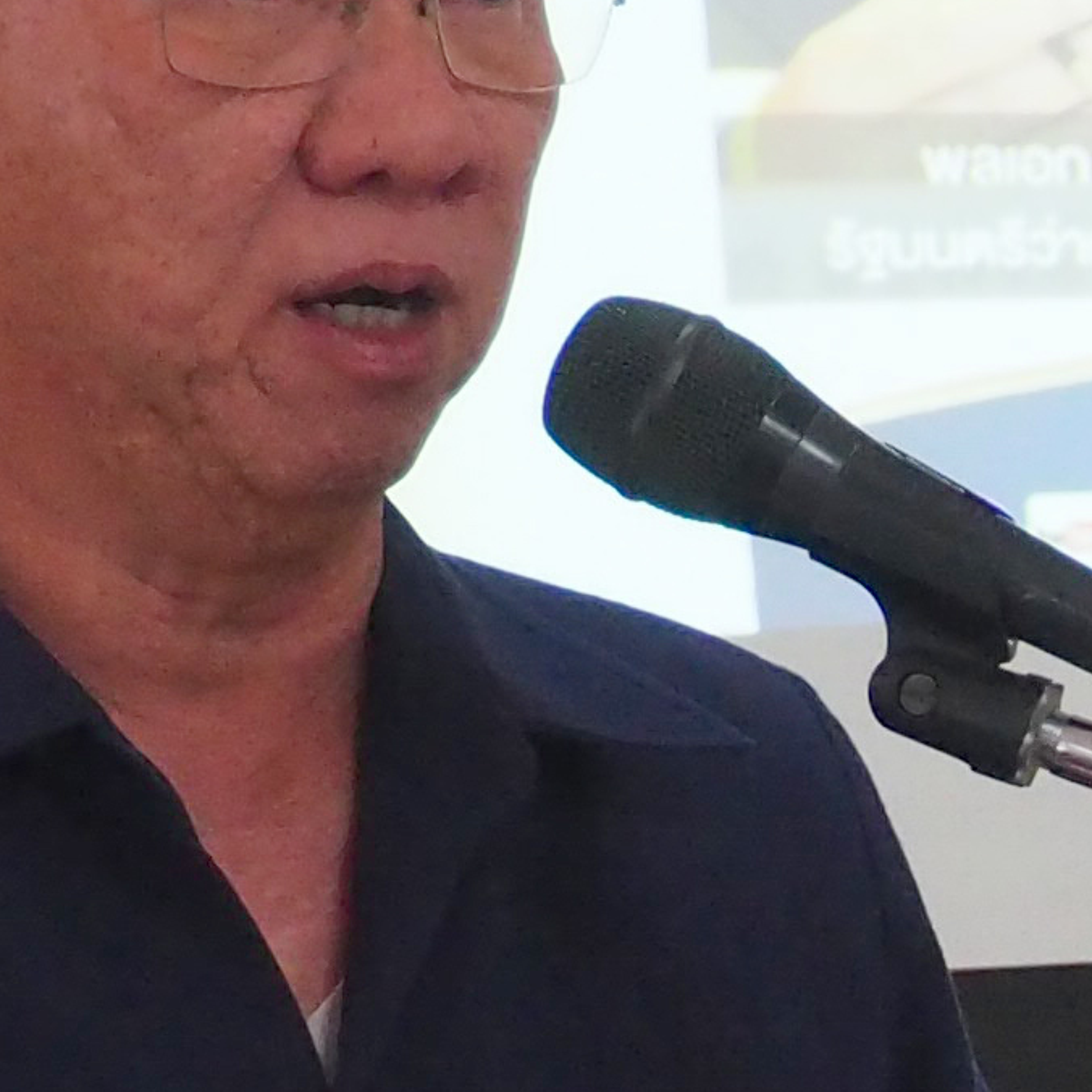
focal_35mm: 277
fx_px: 9886
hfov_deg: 6.3
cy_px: 1061
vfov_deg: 6.3
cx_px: 1098
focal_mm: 23
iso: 1600
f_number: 5
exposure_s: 1/60
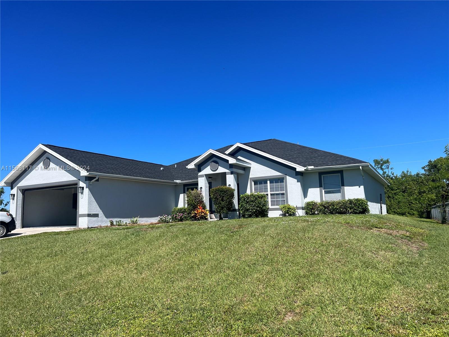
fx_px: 337
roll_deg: +2.0
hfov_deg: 67.3
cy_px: 168
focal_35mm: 26
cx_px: 224
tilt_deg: +6.4
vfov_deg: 53.1
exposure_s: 1/4831
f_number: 1.5
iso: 50
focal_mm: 5.7
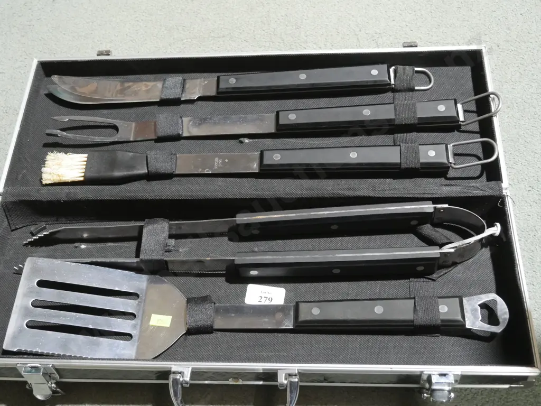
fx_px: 750
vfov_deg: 30.3
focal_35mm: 48
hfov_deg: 39.7
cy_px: 203
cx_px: 270
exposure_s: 1/60
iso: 2500
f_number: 5.2
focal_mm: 24
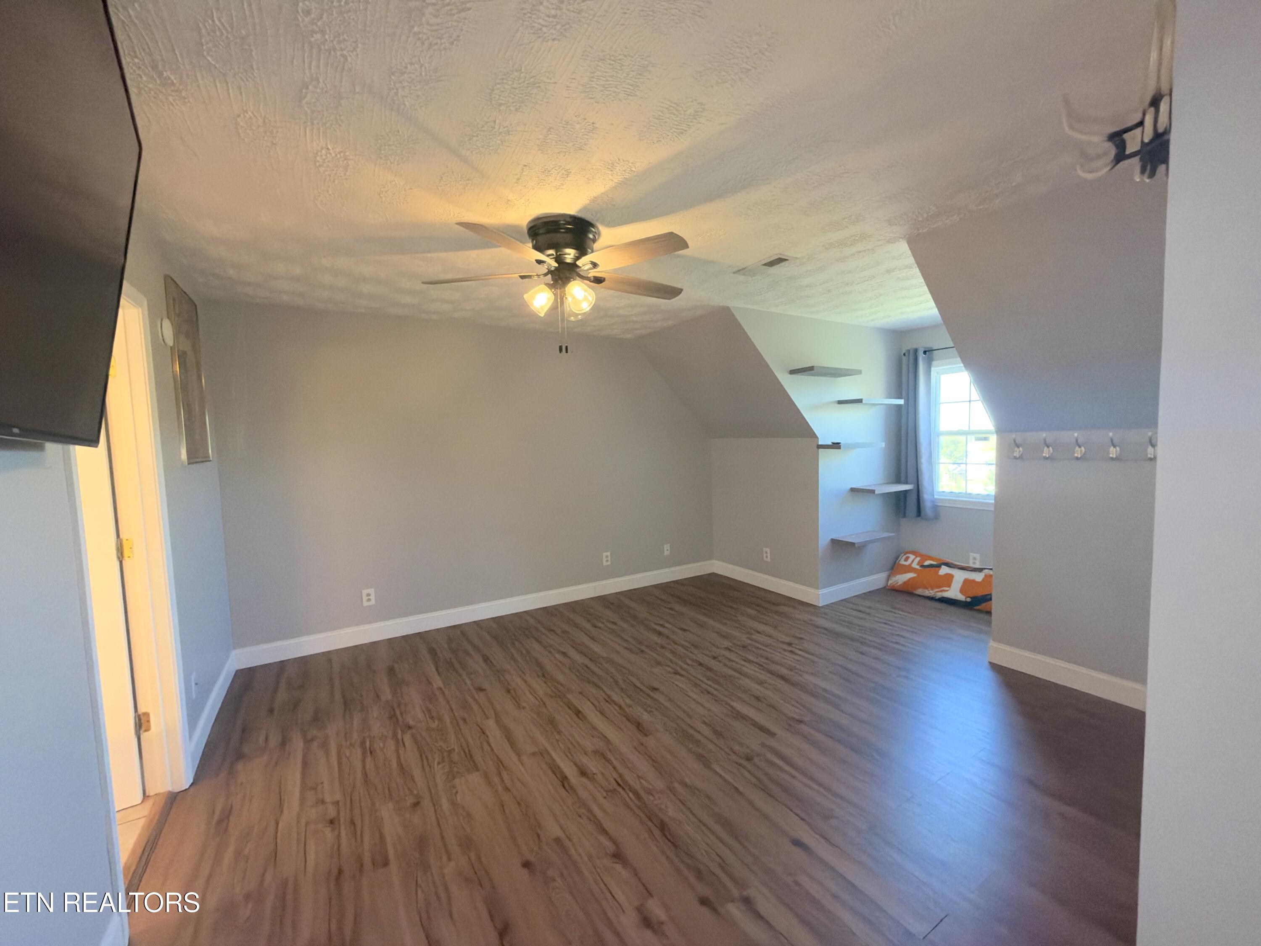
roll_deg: +1.5
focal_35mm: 14
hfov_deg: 102.1
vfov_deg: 85.7
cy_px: 473
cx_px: 630
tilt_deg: -3.5
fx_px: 510
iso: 125
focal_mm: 2.22
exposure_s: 1/60
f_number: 2.2
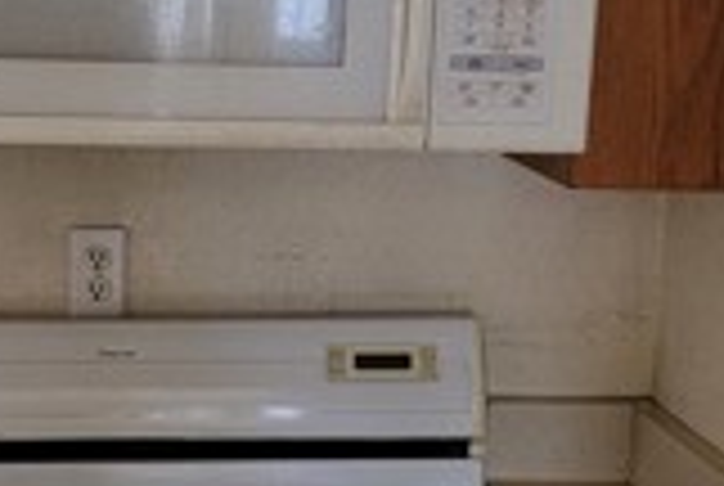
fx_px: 1995
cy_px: 346
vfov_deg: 13.8
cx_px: 184
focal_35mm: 99
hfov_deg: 20.4
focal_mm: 6.7
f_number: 1.8
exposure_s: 1/40
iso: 250
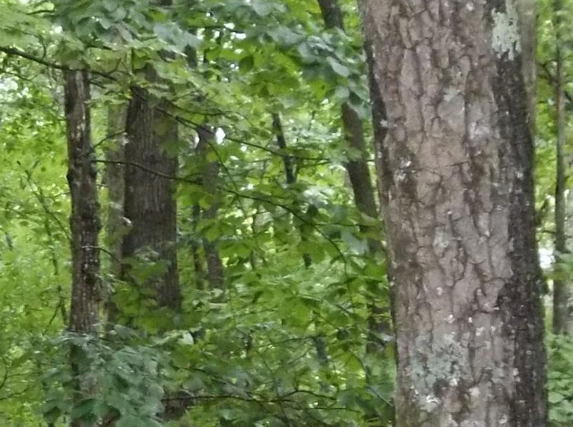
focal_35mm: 138
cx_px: -304
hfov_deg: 13.4
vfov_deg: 10.4
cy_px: 590
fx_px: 2280
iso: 400
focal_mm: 6.6
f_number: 4
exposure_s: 1/40
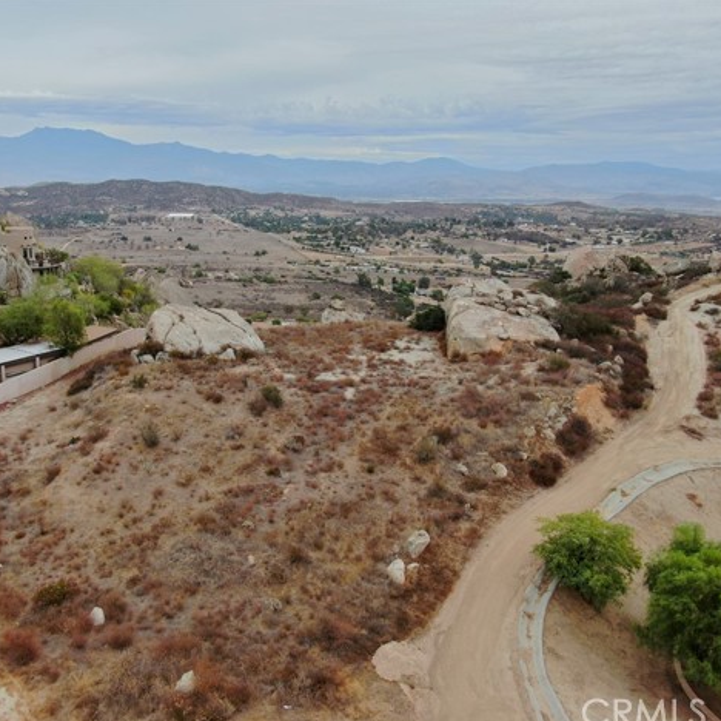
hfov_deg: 55.2
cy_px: 365
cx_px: 291
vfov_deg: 55.6
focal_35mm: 29
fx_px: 683
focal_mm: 4.39
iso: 110
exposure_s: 1/800
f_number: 2.8
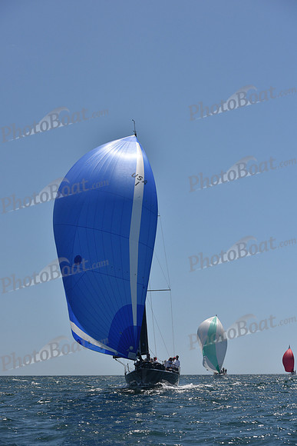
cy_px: 223
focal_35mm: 70
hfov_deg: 19.5
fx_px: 866
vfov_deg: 28.8
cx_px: 148
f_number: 7.1
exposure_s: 1/1250
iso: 320
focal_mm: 70
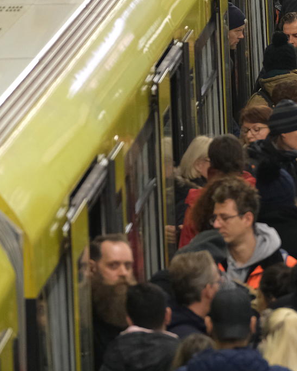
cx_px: 412
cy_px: 102
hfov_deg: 2.8
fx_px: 6058
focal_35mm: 551
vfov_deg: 3.5
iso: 1600
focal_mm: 140
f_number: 3.2
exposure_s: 1/125
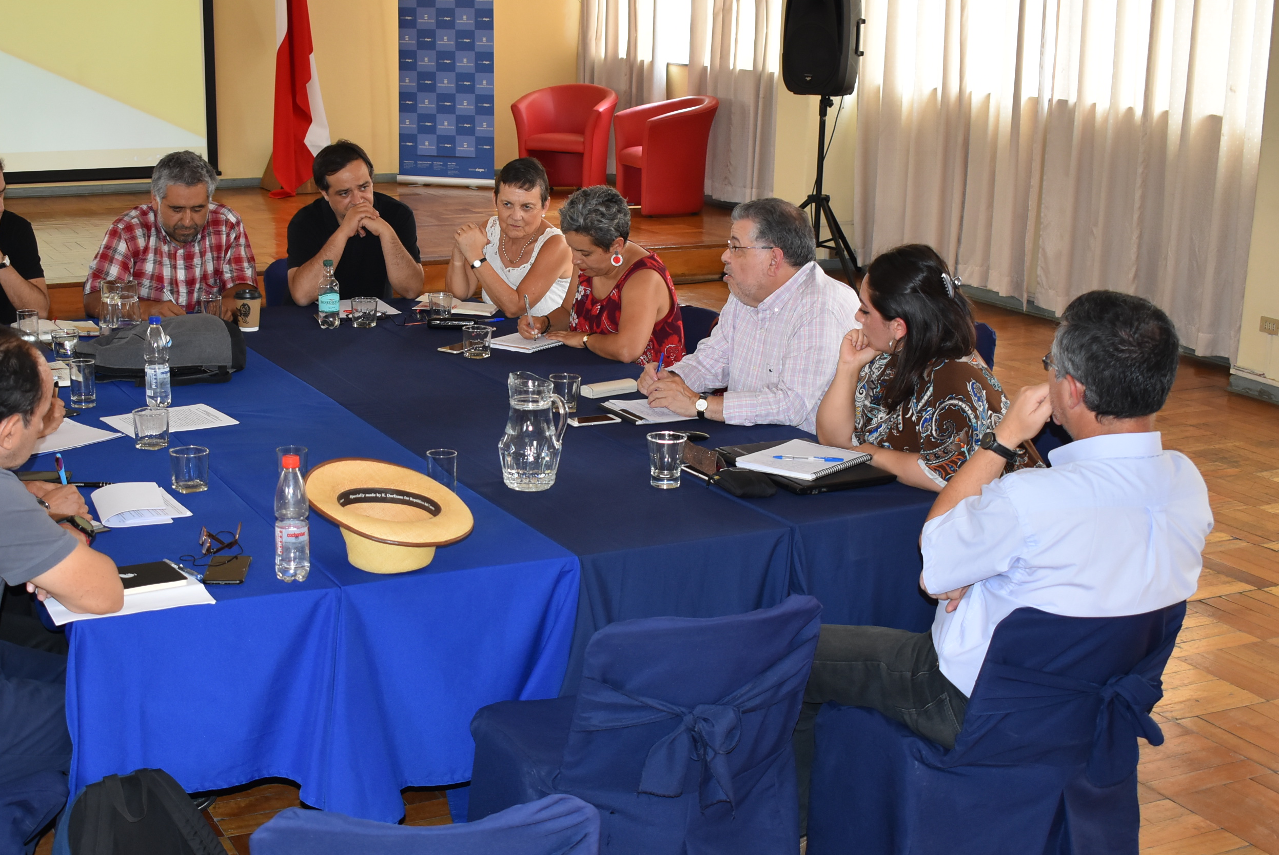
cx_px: 517
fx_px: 1728
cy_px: 477
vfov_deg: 27.8
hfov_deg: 40.5
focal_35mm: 49
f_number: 5
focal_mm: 27
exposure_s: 1/100
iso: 800
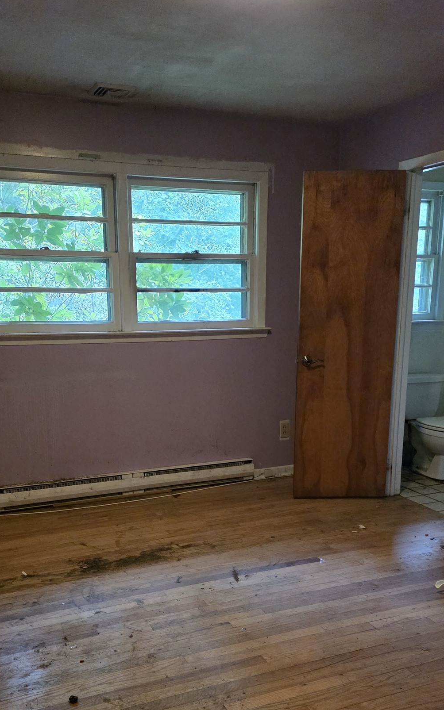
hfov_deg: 36.3
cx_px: 210
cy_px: 464
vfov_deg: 54.4
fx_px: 678
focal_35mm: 35
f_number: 1.7
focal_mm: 6.3
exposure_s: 1/120
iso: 2000
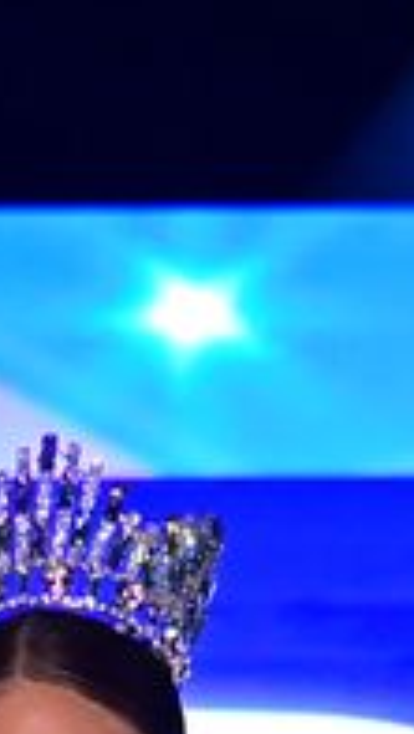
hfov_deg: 1.7
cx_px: -93
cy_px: 1423
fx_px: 14014
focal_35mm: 719
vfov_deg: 3.0
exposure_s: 1/400
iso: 3200
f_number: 3.5
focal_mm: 60
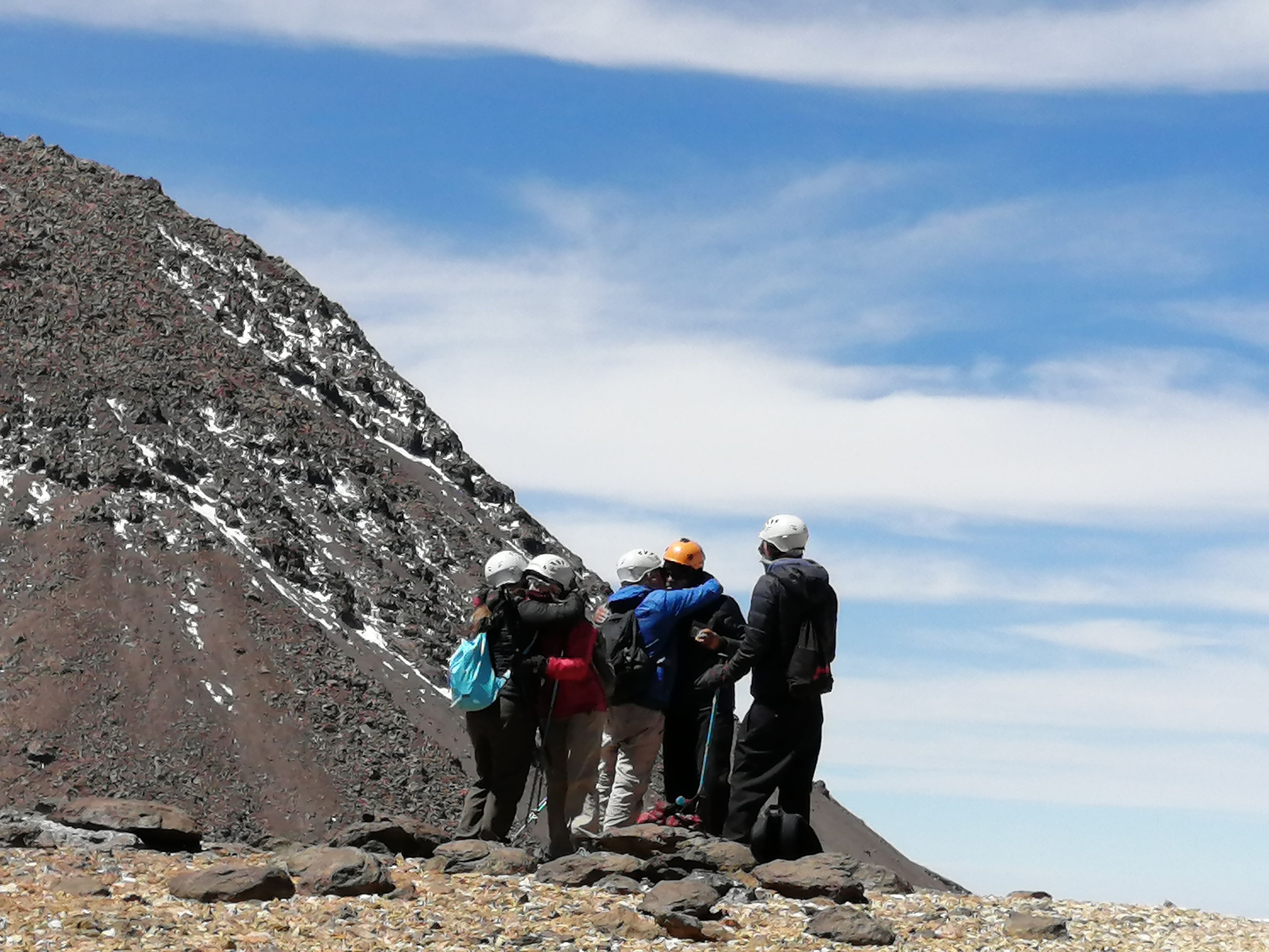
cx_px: 634
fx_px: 3703
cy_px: 476
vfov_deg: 14.6
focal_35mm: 101
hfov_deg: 19.4
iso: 50
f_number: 1.8
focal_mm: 3.62
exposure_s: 1/1908
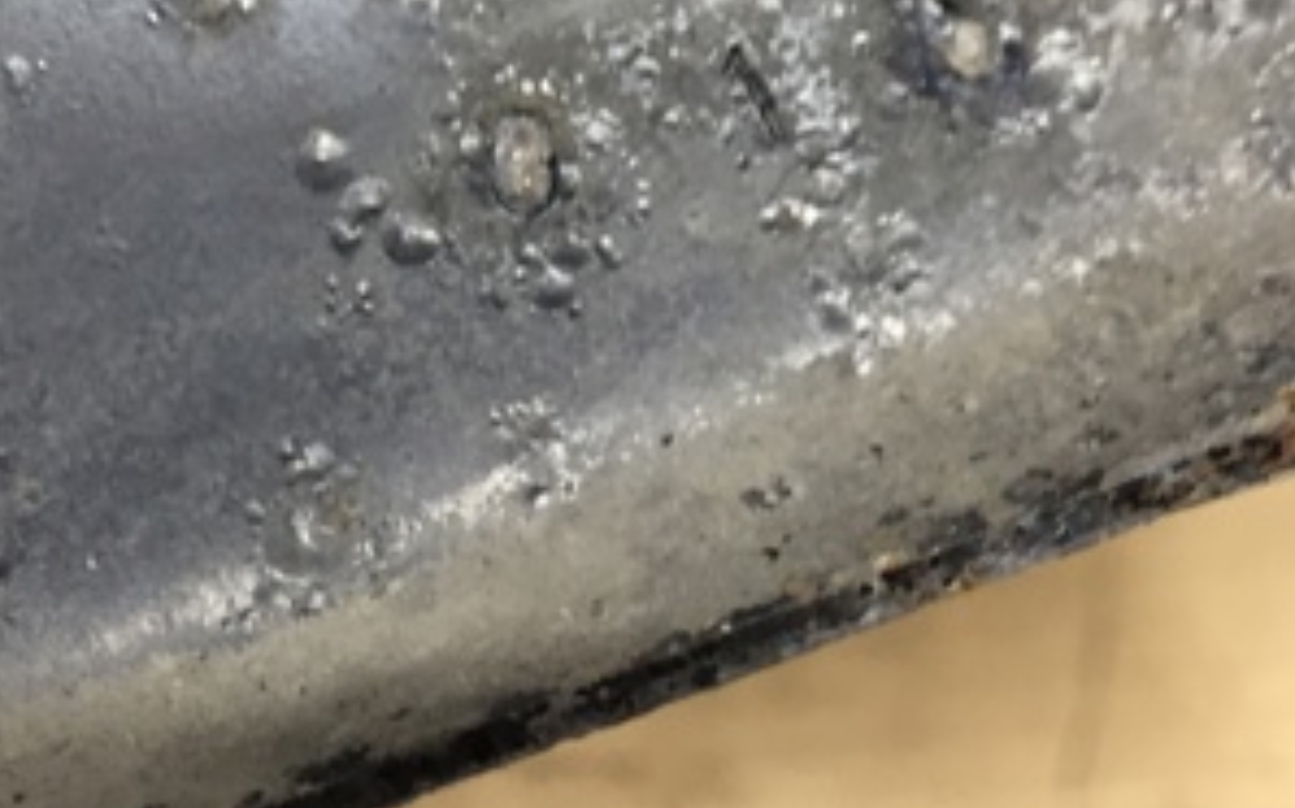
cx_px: 413
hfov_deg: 30.8
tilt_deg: -48.4
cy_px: -100
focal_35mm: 66
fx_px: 2328
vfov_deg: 18.9
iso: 100
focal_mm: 4.15
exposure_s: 1/33
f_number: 2.2
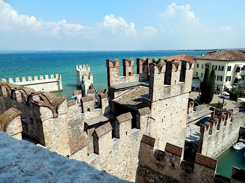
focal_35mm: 23
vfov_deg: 58.9
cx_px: 122
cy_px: 92
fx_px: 163
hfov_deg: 73.9
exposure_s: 1/500
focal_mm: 4
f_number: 6
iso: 125
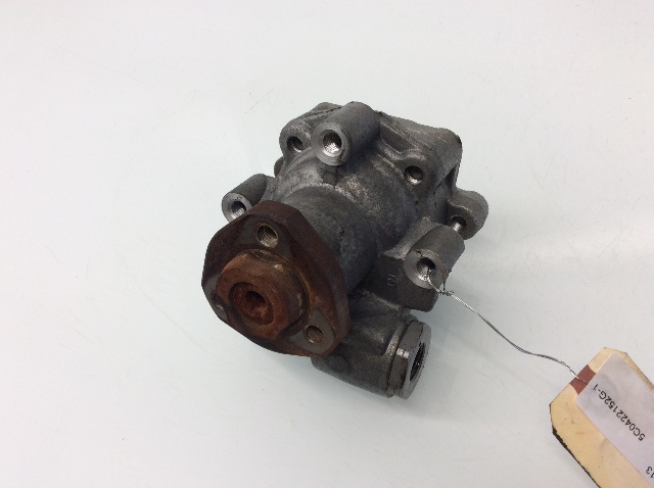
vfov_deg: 44.1
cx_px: 327
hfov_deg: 56.9
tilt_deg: -52.4
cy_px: 244
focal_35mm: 32
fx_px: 604
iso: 40
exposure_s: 1/60
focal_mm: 3.3
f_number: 2.4
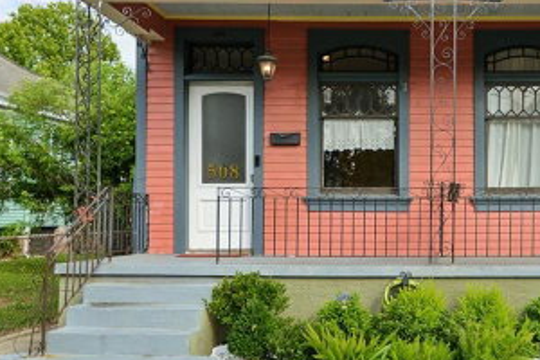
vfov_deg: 32.2
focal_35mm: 41
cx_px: 410
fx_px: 615
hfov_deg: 45.6
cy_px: 100
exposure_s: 1/1600
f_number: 4
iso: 400
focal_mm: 24
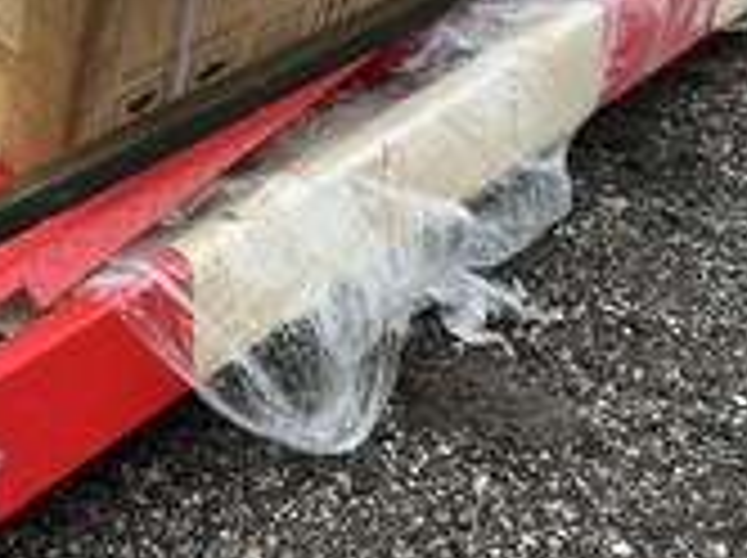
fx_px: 1508
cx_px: 302
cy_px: 130
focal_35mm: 70
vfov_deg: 20.8
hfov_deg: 27.8
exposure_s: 1/128
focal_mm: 3
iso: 16
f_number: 1.8
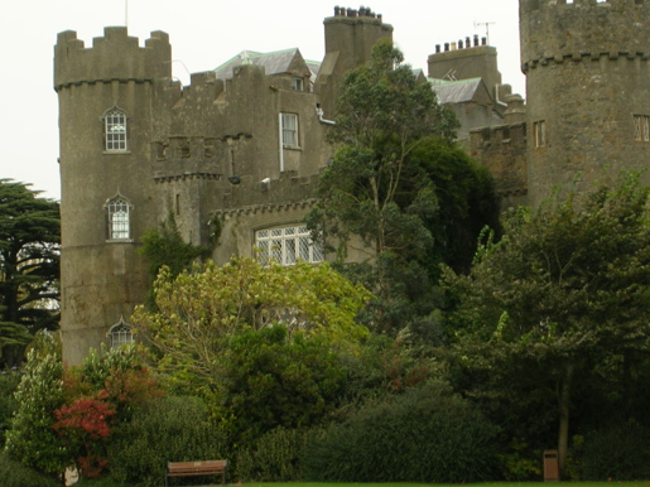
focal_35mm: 143
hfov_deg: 13.8
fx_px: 2685
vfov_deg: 10.4
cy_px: 252
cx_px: 295
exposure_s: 1/57.1
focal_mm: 17.4
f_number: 4.9
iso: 50
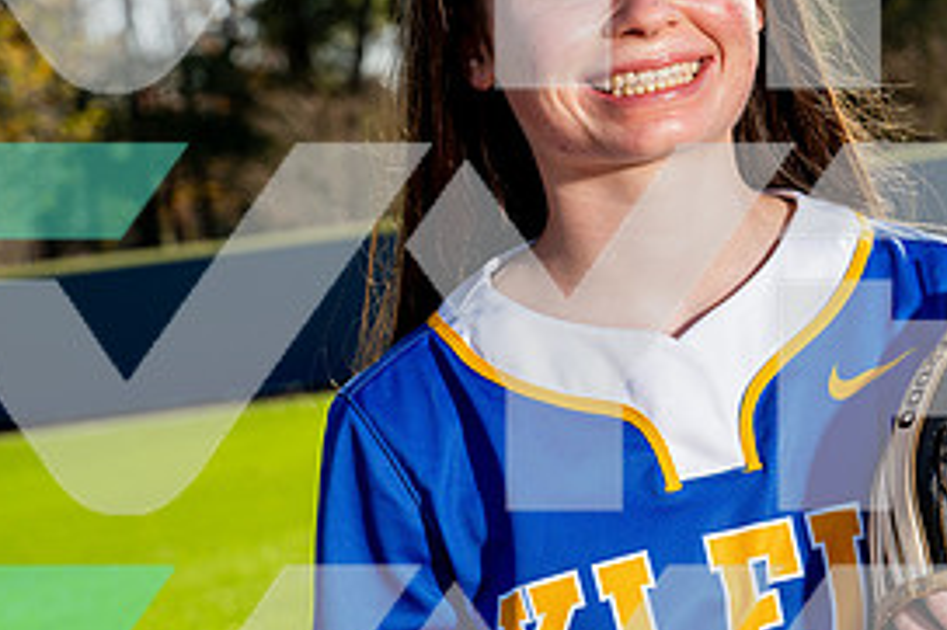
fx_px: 3365
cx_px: 710
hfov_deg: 15.9
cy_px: 329
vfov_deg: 10.7
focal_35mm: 128
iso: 100
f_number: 6.3
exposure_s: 1/250
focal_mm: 60
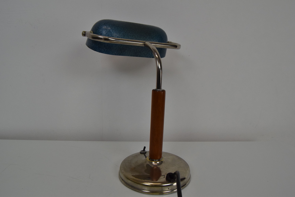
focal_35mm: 28
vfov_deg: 45.7
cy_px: 98
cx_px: 148
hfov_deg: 64.5
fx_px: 234
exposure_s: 1/400
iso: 1600
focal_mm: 19
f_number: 10
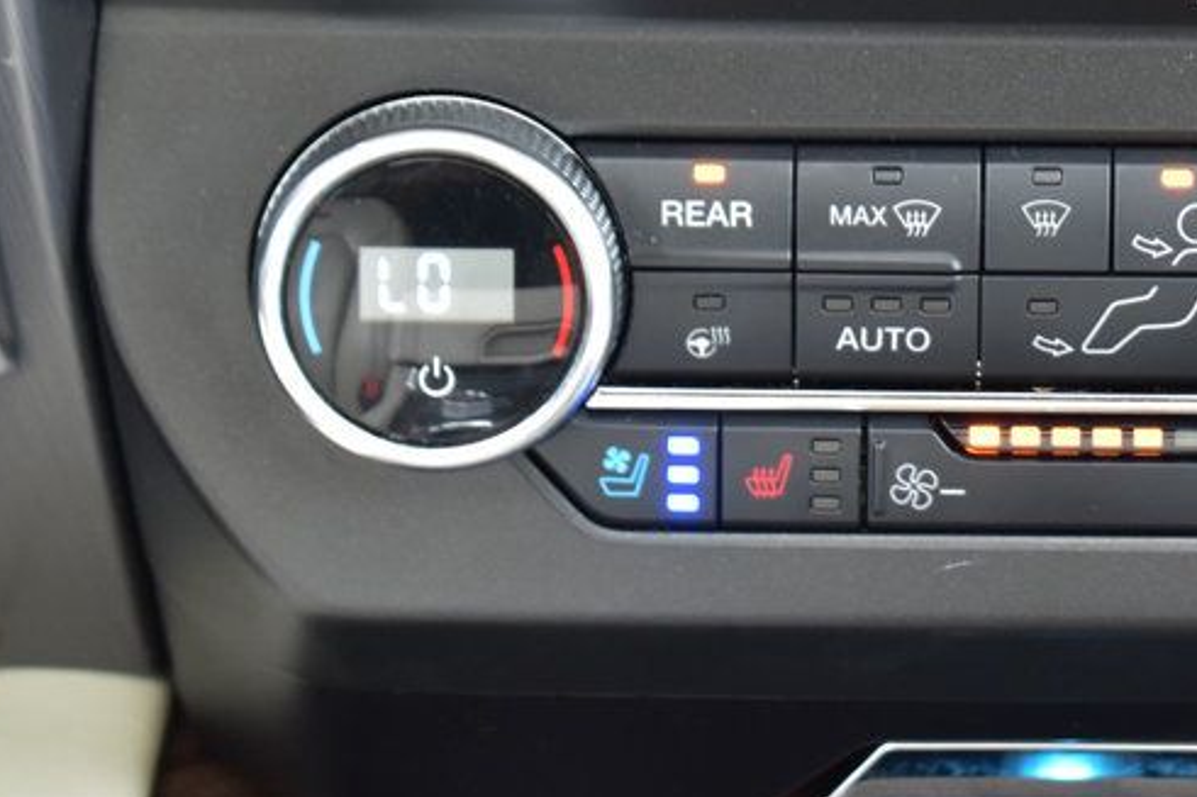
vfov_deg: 7.9
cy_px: 44
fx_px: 5718
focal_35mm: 172
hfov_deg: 11.9
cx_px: 1102
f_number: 6.3
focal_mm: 55
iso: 500
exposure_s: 1/15
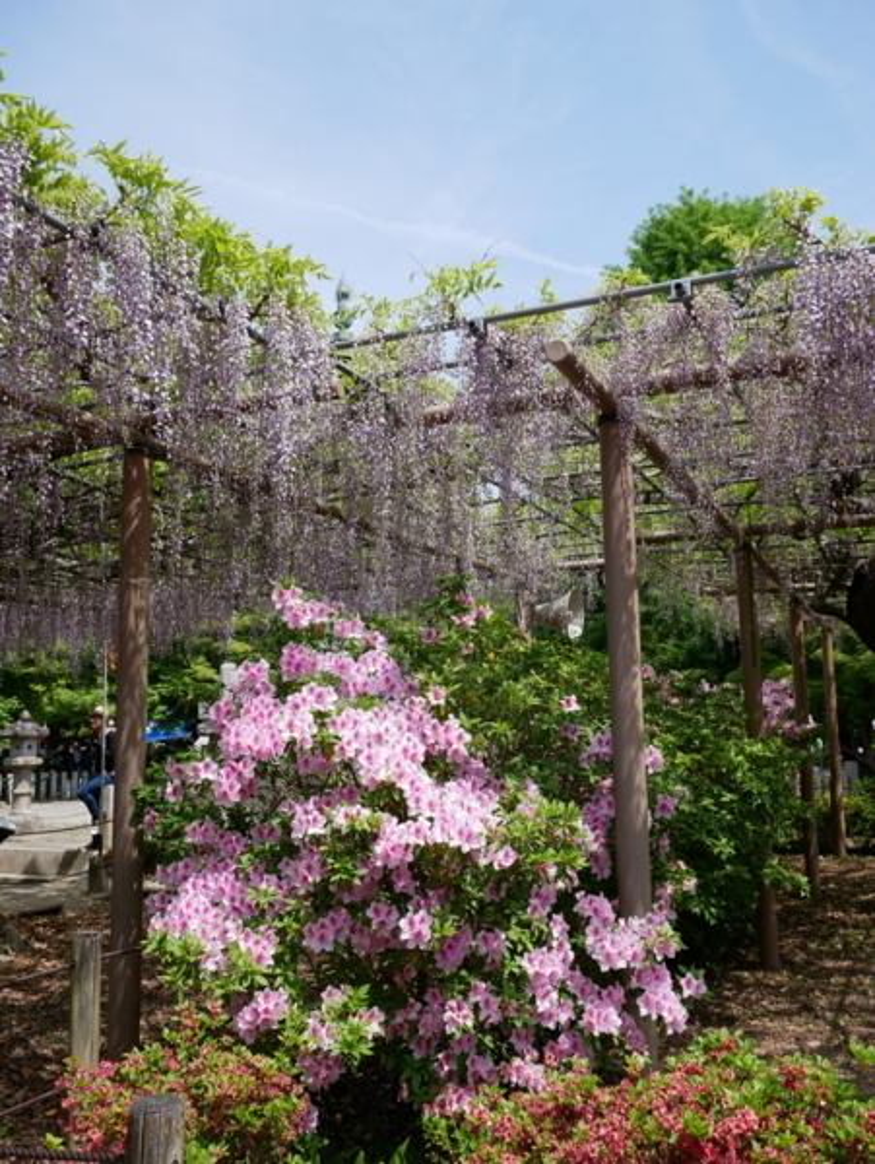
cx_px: 438
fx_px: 1010
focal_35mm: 30
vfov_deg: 59.9
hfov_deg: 46.9
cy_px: 582
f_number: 7.1
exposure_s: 1/400
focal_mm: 15
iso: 200
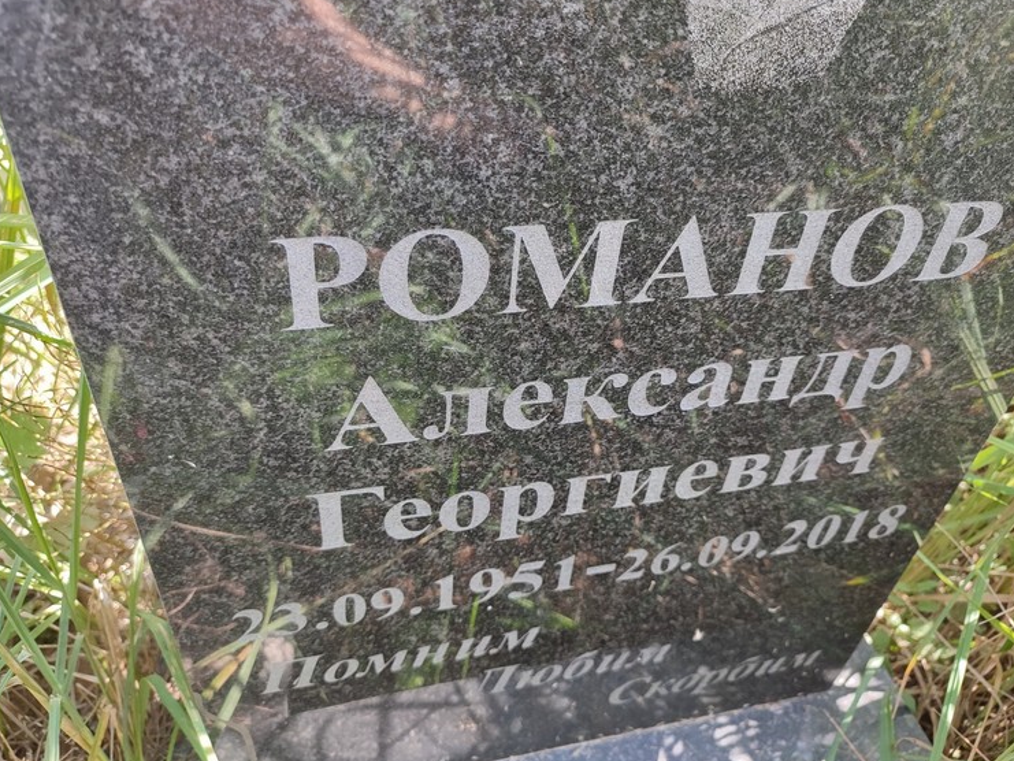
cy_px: 371
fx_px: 791
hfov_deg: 65.3
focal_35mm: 27
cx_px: 519
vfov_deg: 51.4
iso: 89
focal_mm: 6.04
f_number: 1.9
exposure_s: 1/100
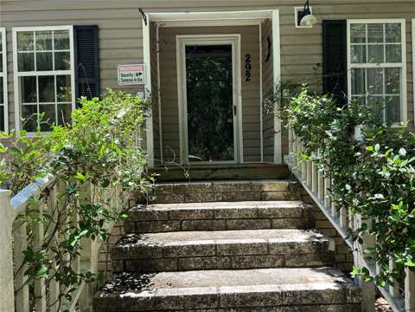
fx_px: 288
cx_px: 208
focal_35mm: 24
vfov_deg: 56.8
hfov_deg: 71.6
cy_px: 156
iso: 80
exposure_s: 1/785
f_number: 1.78
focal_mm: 6.86
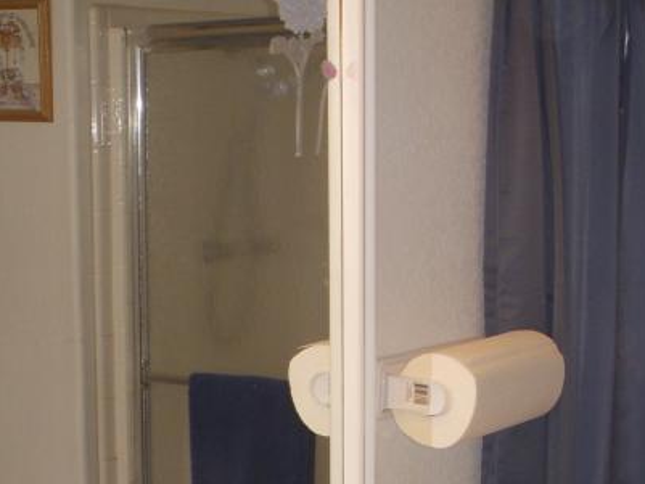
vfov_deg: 14.9
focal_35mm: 97
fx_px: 1808
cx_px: 228
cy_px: 513
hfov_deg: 20.2
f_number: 3.3
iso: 125
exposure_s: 1/40
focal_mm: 6.3
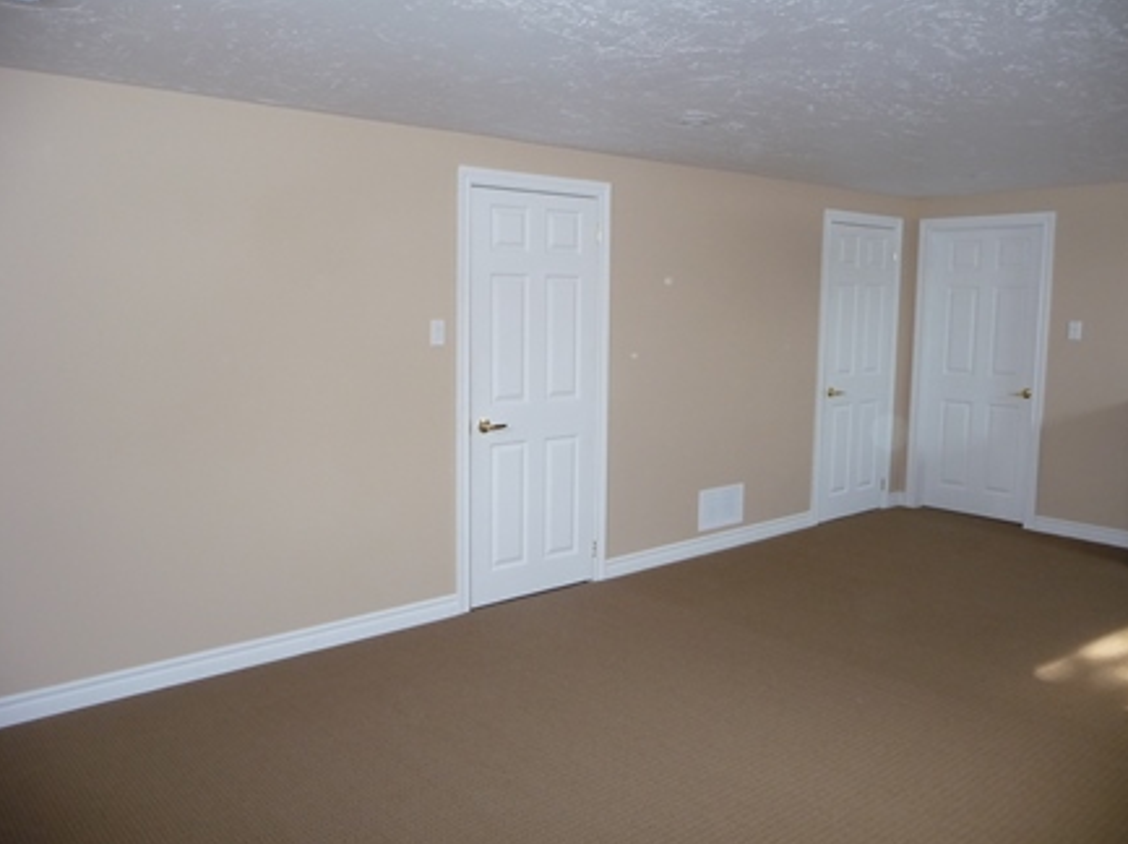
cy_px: 425
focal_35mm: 29
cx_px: 557
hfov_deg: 61.7
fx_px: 944
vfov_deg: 48.2
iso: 200
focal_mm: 4.7
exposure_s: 1/30
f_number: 3.3
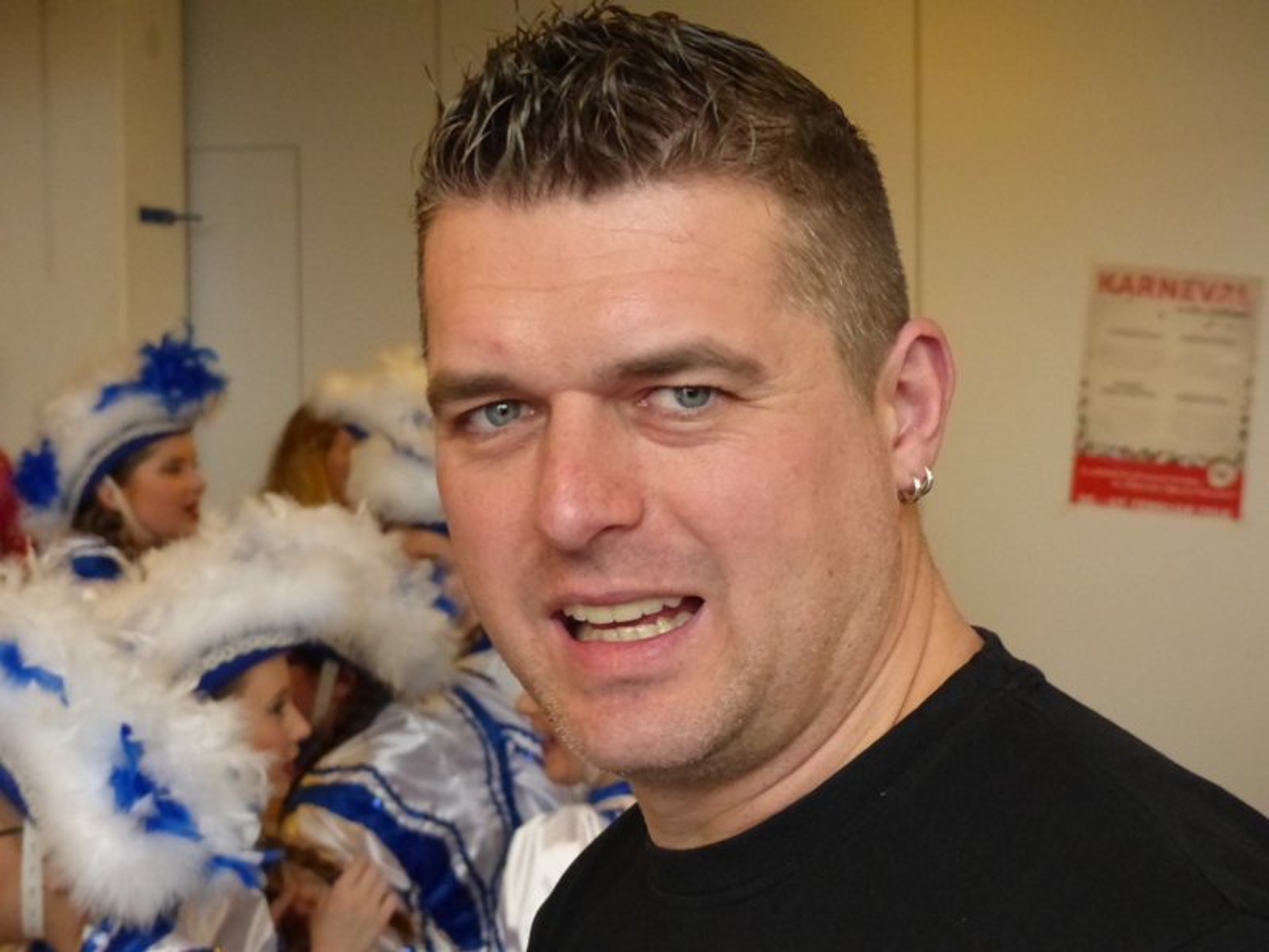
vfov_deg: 19.6
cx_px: 634
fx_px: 2749
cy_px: 476
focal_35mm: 75
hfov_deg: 26.0
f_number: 2.8
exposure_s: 1/125
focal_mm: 13.5
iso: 800
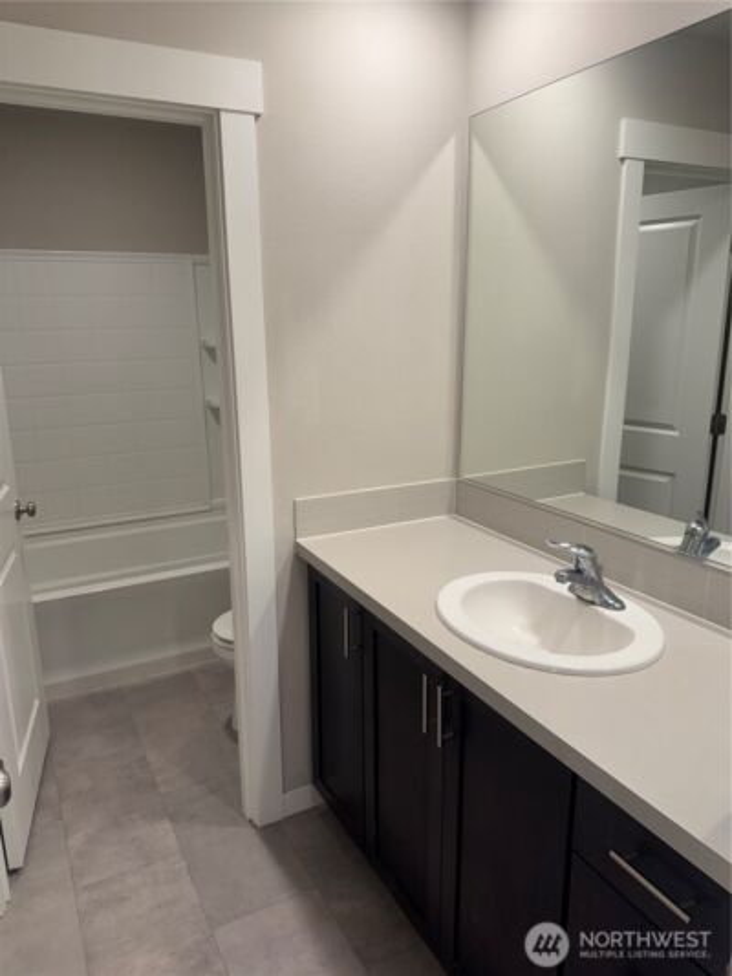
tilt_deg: -14.6
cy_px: 488
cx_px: 366
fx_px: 676
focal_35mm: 24
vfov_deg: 71.6
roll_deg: +1.2
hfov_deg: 56.8
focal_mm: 6.76
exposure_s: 1/120
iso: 125
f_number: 1.78
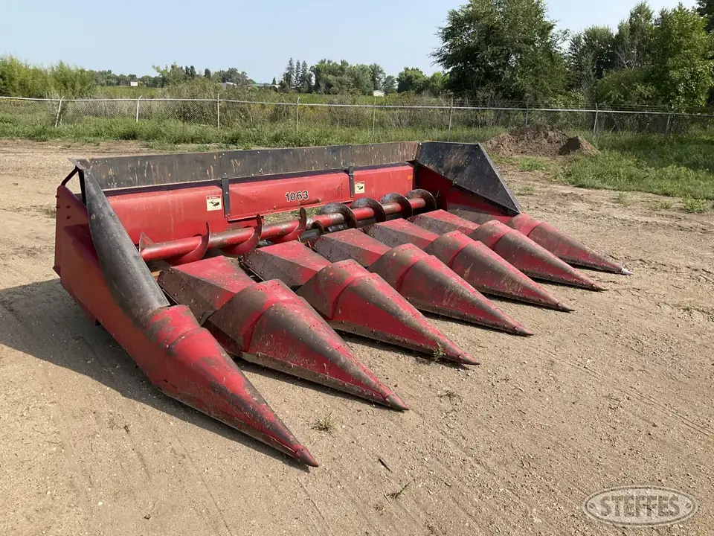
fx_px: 598
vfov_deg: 48.2
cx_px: 357
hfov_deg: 61.7
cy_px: 268
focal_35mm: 29
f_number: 1.8
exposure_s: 1/1076
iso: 25
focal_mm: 3
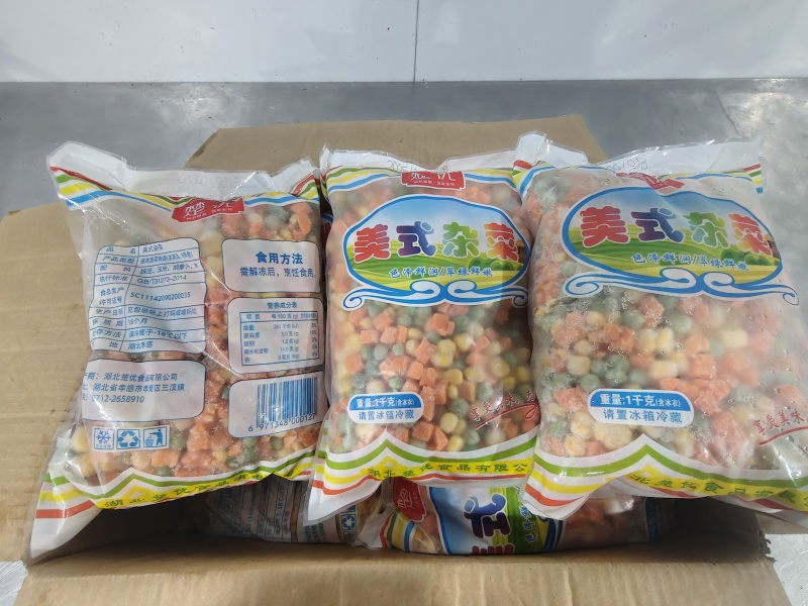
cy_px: 303
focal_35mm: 15
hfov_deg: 98.2
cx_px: 404
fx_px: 350
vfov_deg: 81.7
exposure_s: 1/63
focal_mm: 2.3
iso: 6400
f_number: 2
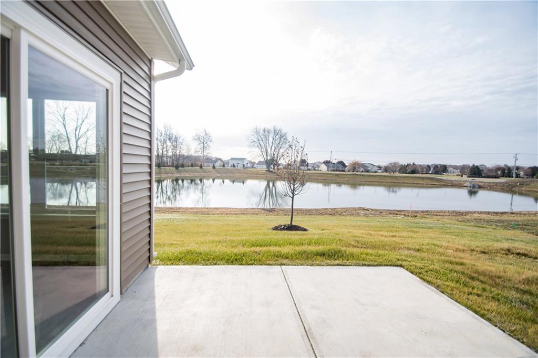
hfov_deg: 100.4
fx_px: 224
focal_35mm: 15
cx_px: 269
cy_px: 179
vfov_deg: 77.3
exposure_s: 1/250
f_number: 18
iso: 64
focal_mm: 10
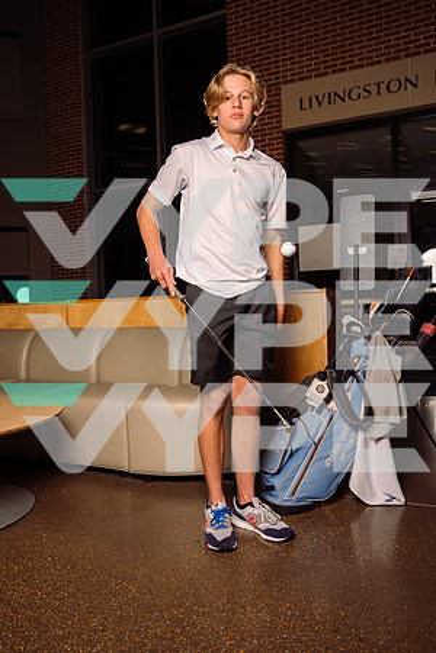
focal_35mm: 29
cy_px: 326
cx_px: 218
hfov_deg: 45.0
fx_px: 527
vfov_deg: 63.7
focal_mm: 29
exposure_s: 1/250
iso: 200
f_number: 7.1
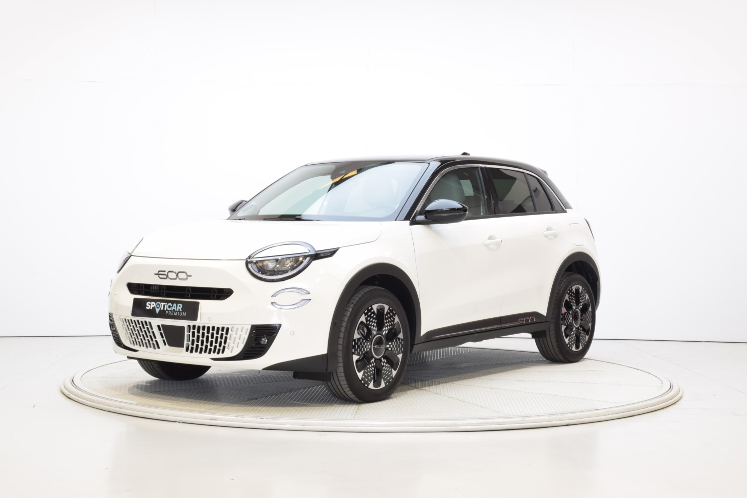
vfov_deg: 23.8
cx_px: 374
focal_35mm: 57
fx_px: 1183
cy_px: 249
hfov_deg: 35.1
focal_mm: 38
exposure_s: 1.6
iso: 100
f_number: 22
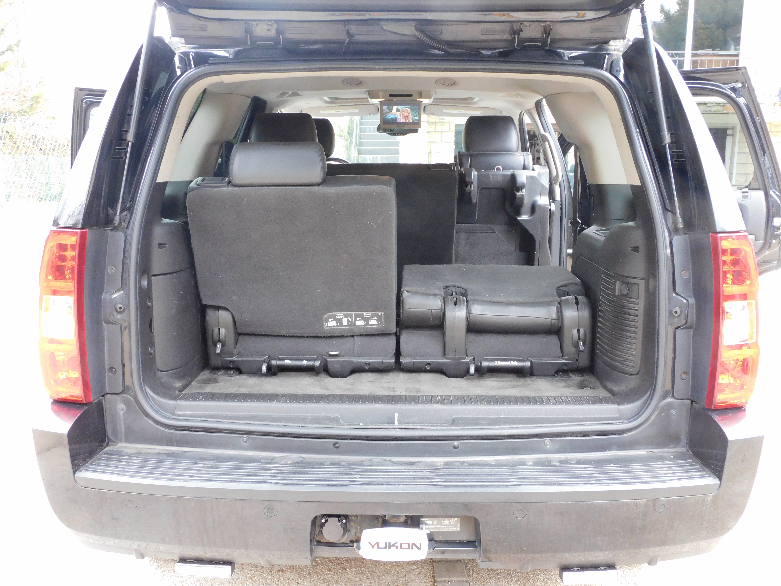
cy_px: 293
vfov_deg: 40.7
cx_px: 390
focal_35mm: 35
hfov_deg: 52.6
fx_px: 790
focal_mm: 6.3
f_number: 3.8
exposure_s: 1/80
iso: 400
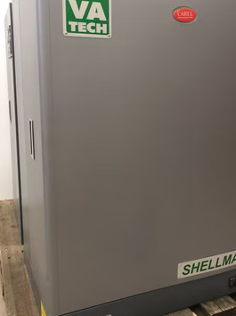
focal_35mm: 38
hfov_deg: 37.5
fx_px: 346
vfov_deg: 48.9
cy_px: 141
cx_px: 142
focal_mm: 4
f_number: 1.8
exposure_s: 1/11
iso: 100
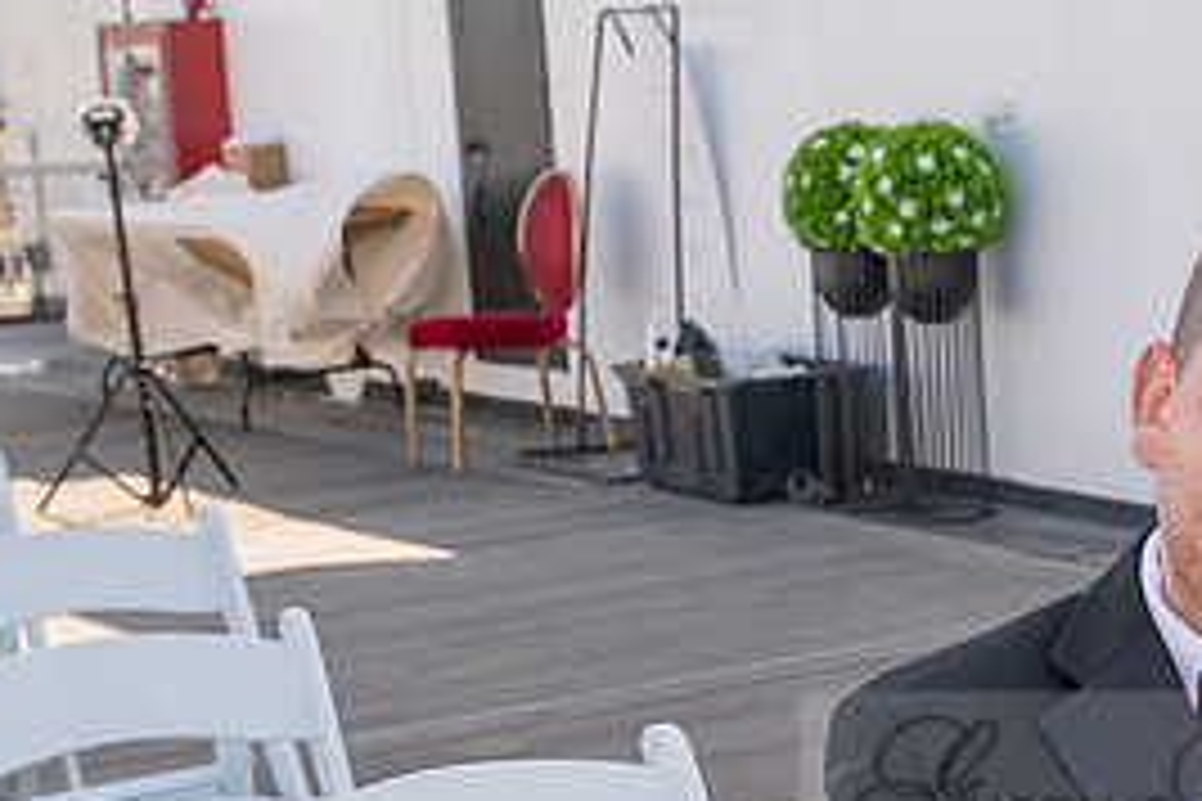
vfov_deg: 13.2
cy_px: 799
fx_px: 3405
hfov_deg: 19.5
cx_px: 1193
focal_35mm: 102
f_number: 9
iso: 200
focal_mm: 47
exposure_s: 1/200
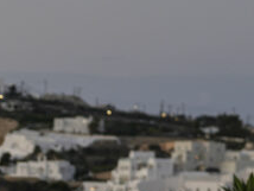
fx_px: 1690
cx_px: -126
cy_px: 279
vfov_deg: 6.4
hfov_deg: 8.4
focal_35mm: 230
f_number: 2
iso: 100
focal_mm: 50
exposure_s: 1/200
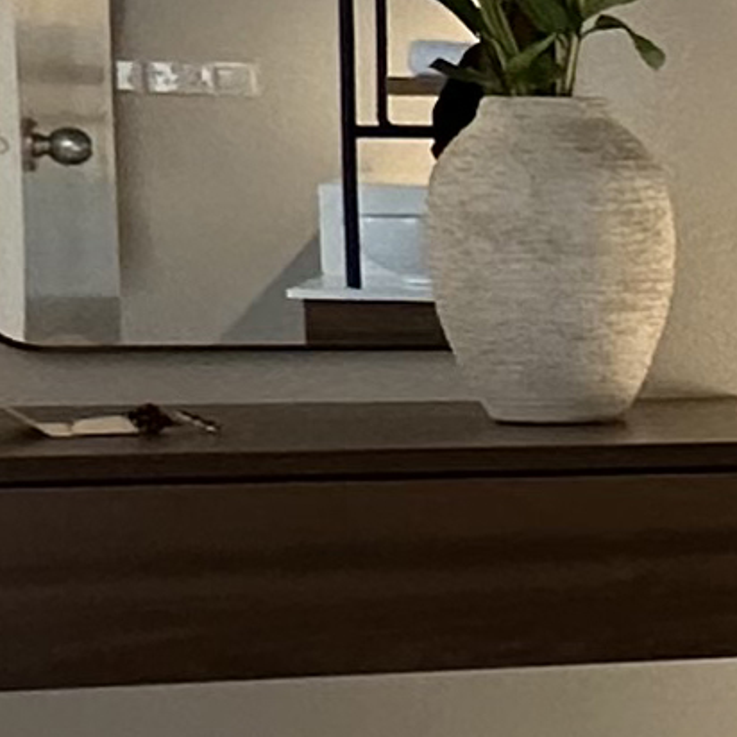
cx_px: 2147
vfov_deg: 14.4
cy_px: 406
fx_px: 2915
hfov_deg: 10.6
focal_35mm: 121
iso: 160
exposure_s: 1/100
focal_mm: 2.22
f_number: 2.2
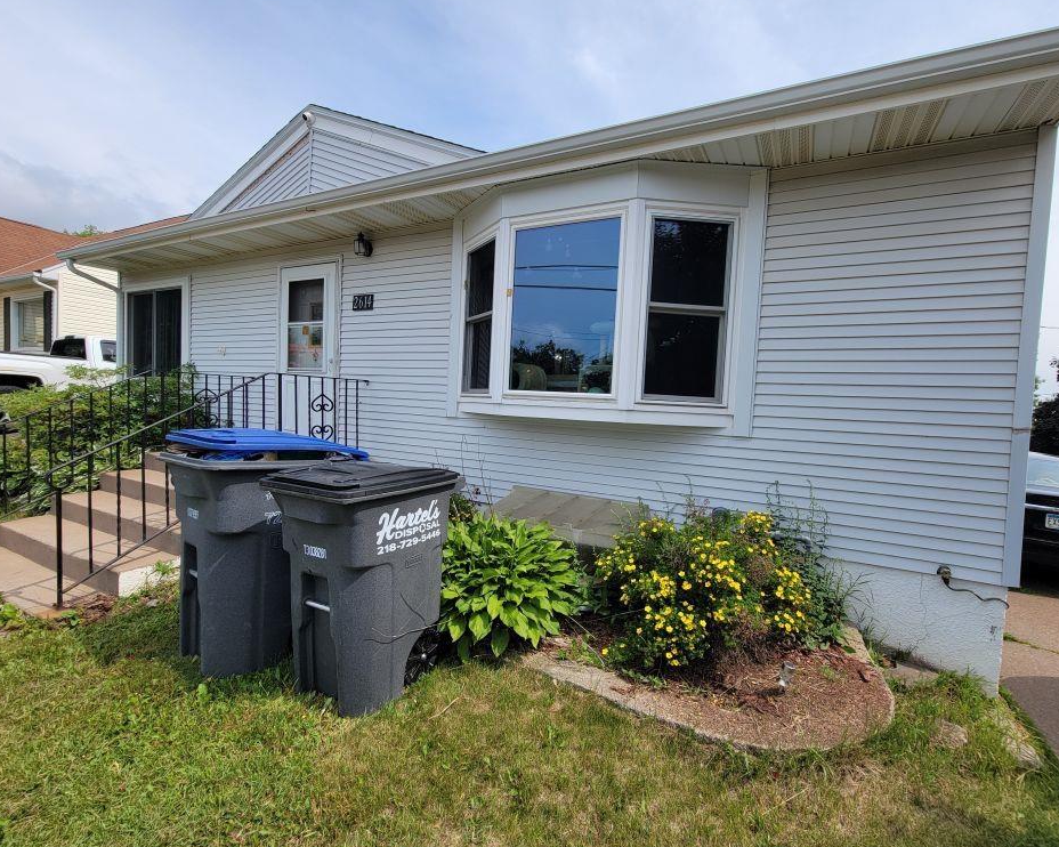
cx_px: 555
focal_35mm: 14
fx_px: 439
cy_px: 426
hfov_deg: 100.6
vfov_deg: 88.0
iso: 50
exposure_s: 1/1501
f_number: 2.2
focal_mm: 2.2
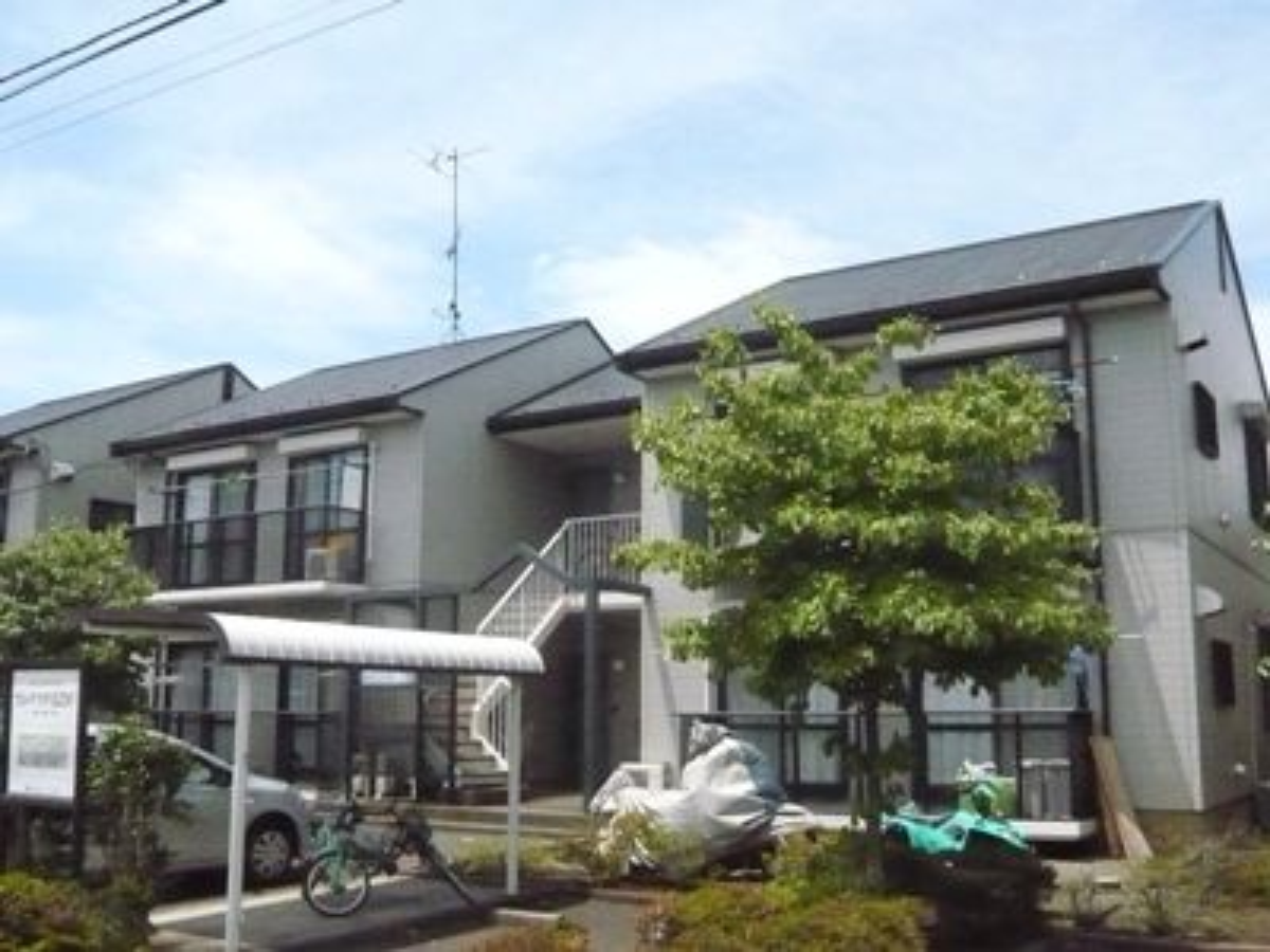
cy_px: 476
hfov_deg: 54.0
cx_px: 635
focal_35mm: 34
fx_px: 1247
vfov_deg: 41.8
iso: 1250
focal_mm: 4.6
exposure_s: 1/2000
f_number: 8
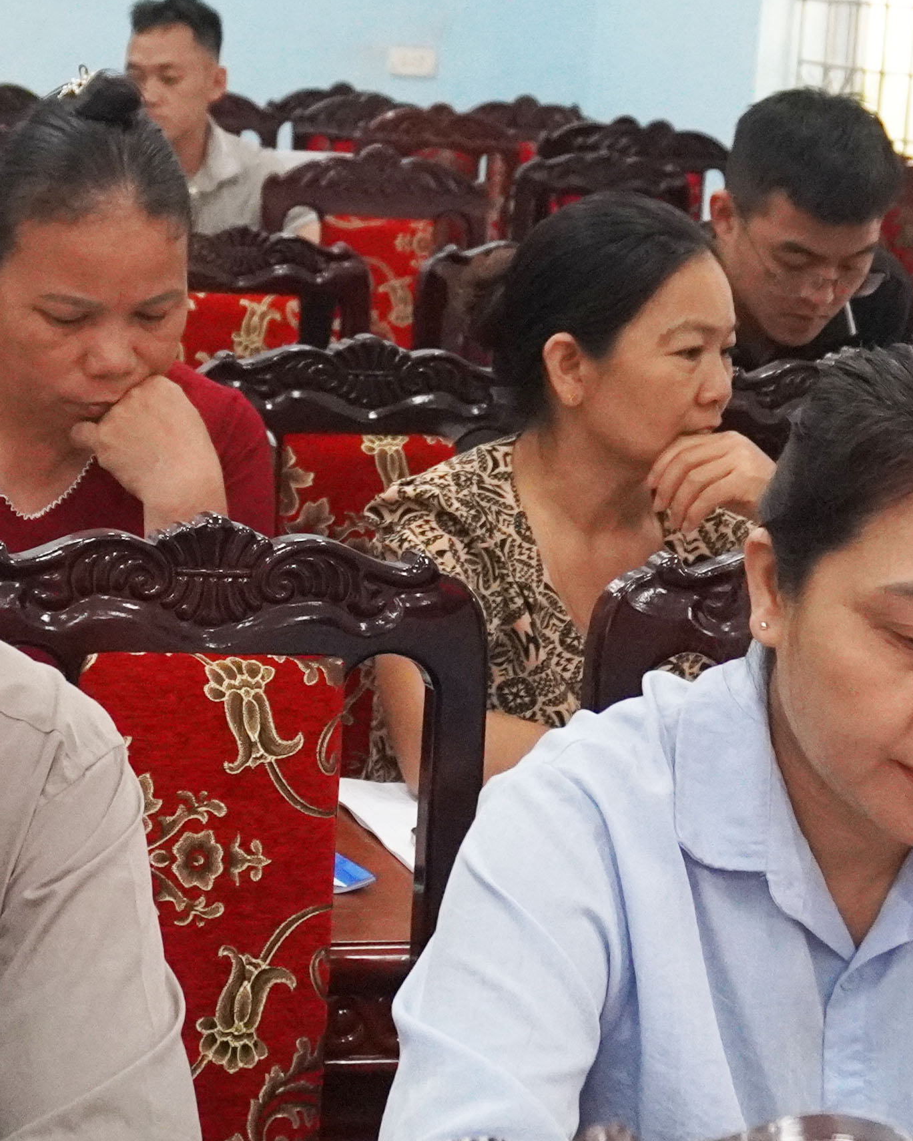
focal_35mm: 114
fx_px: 3837
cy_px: 281
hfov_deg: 13.5
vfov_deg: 16.8
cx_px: 304
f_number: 4
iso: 4000
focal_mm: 23
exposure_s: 1/160
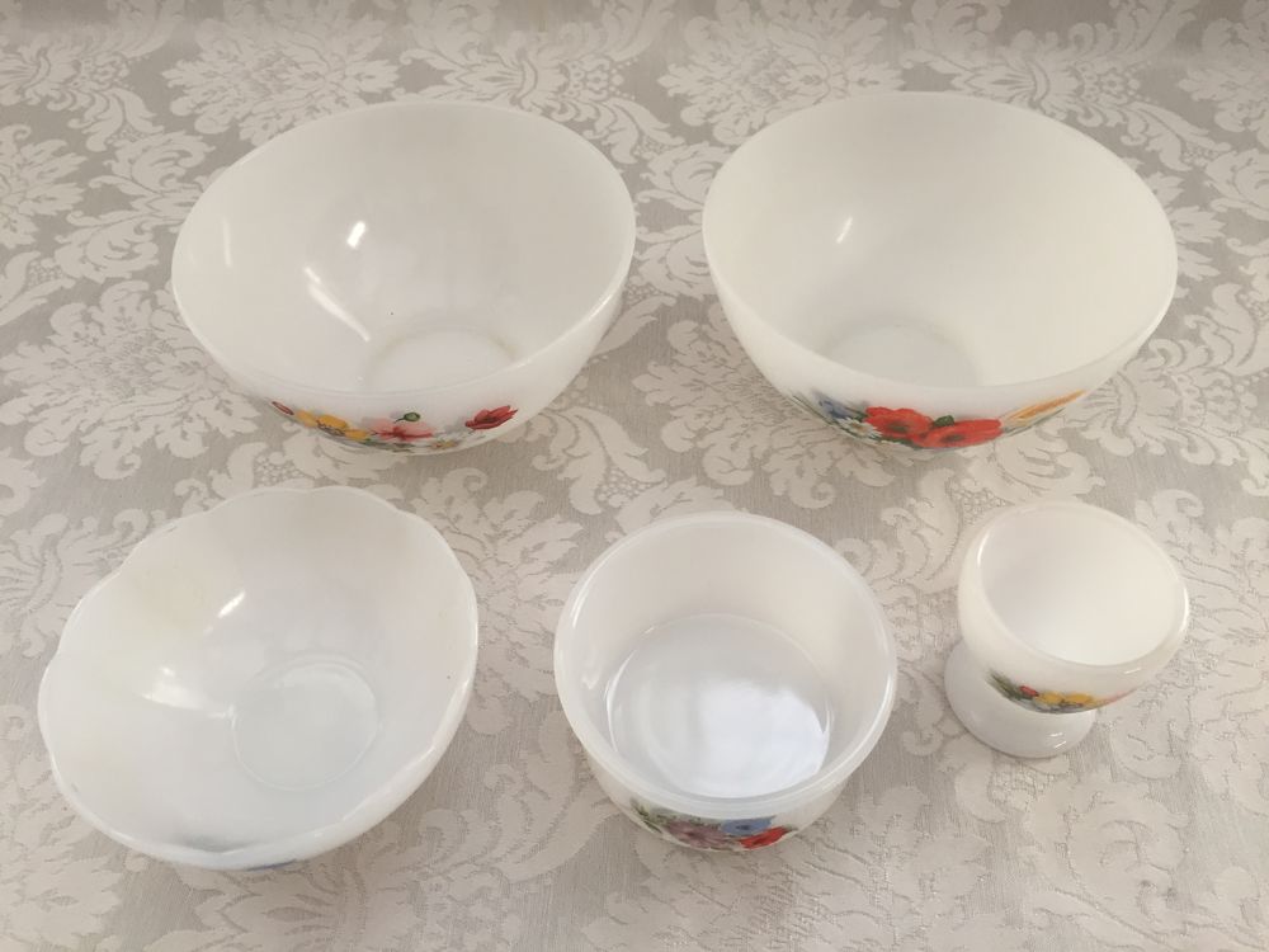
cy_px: 476
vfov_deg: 48.2
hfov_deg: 61.7
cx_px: 634
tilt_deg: -52.0
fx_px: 1063
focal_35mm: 29
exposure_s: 1/33
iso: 50
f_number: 2.2
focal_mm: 4.15
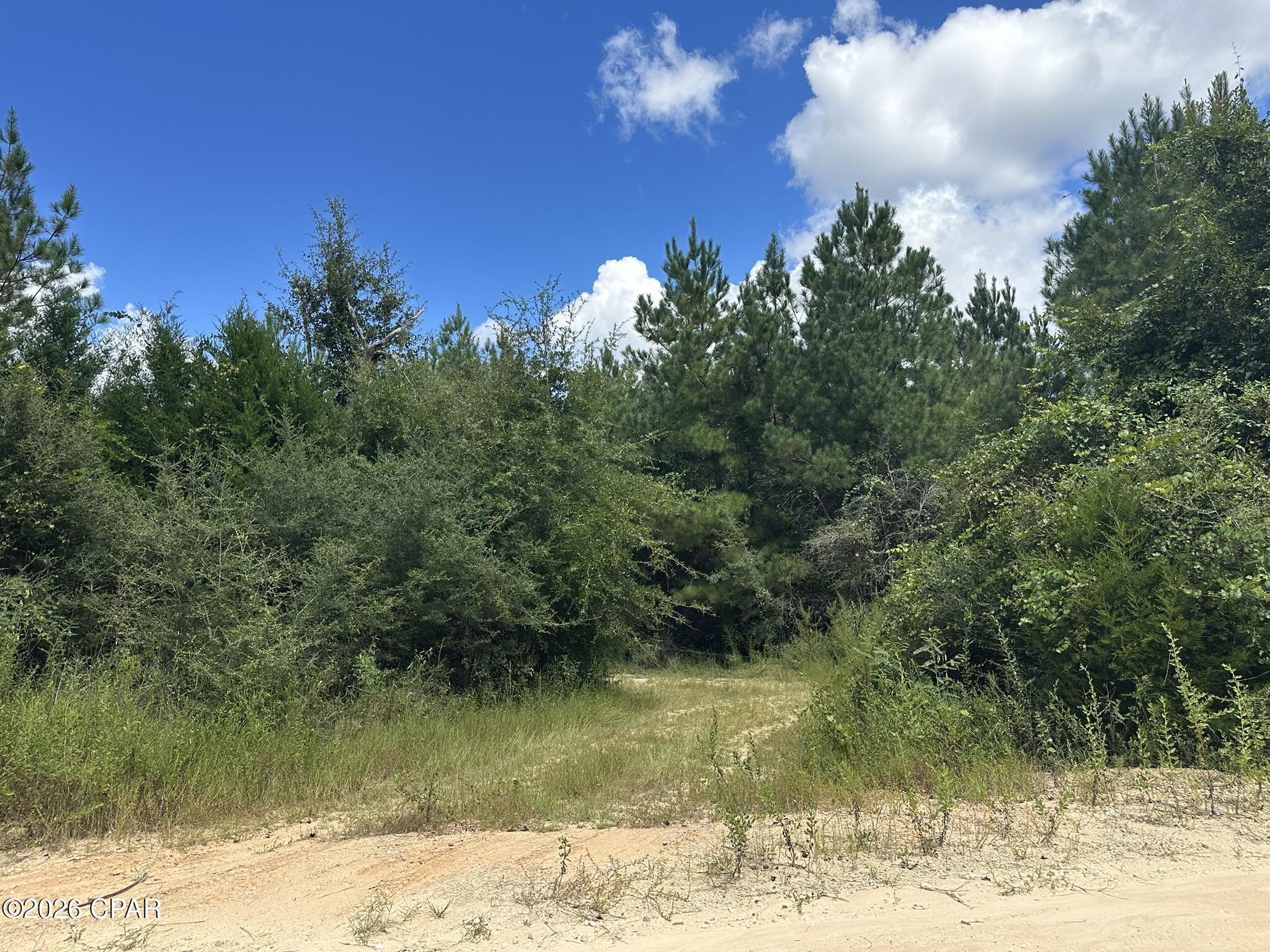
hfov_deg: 71.6
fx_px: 881
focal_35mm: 24
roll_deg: +1.0
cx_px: 635
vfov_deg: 56.8
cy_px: 476
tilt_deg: +10.8
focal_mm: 6.86
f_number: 1.78
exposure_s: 1/2809
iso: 80
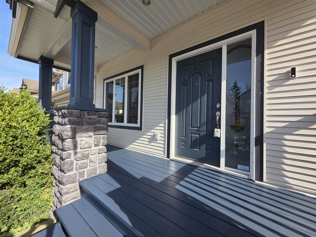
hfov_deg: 106.2
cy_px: 118
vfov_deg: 89.9
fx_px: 119
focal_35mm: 13
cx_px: 158
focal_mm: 2.2
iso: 100
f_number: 1.9
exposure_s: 1/2000
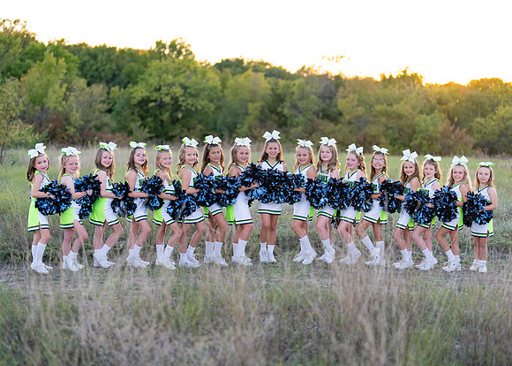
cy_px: 186
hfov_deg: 33.6
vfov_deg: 24.4
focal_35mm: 58
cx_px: 261
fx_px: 847
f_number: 1.2
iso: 160
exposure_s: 1/500
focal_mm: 50
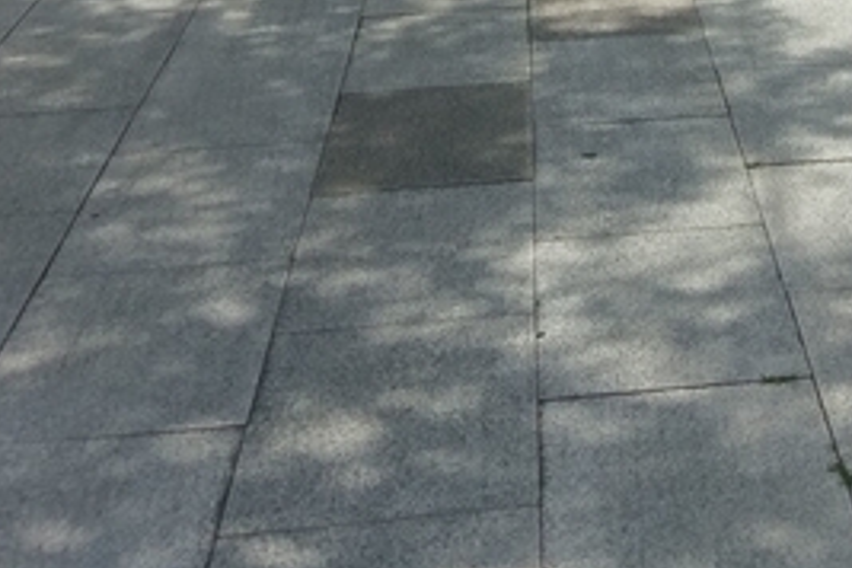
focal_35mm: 81
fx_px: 1917
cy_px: -431
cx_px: 881
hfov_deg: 23.8
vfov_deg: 14.9
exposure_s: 1/3692
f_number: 1.8
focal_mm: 4.58
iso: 125
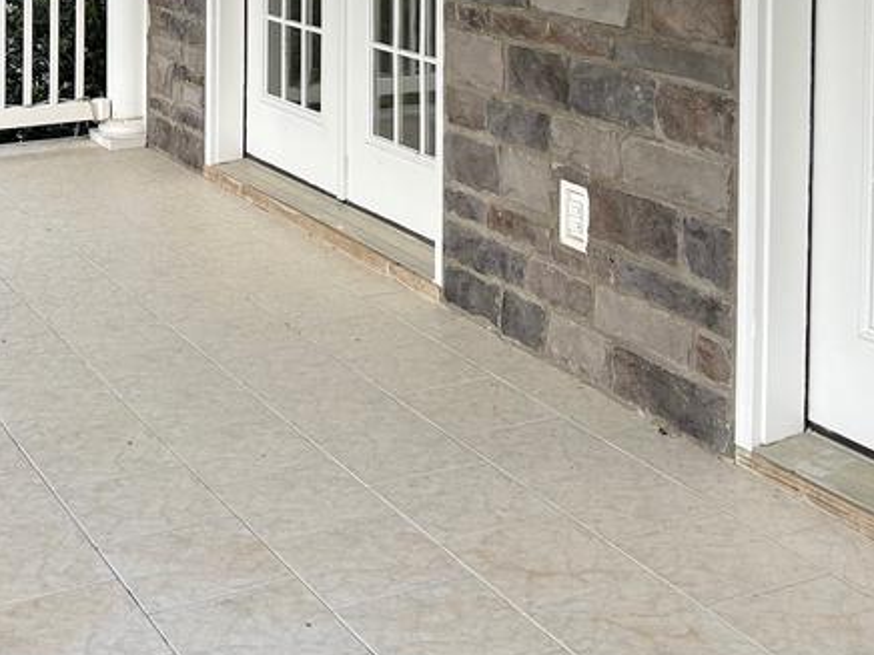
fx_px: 1540
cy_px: -60
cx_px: 365
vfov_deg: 22.7
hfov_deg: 31.6
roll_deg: +0.0
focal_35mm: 61
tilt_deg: -5.1
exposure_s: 1/196
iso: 40
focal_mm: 5.7
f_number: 1.5
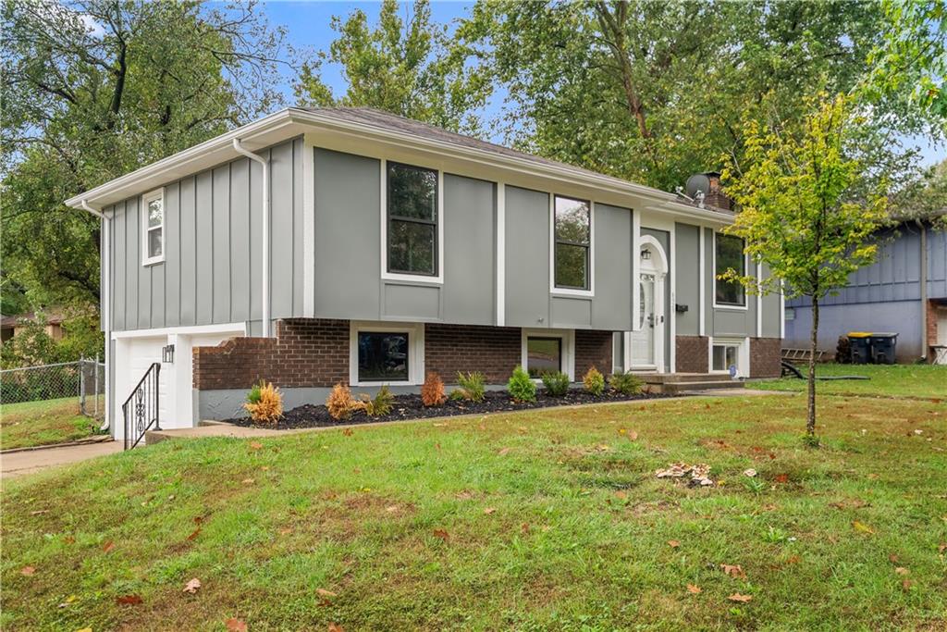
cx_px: 474
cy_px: 316
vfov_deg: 41.1
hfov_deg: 58.7
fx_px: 842
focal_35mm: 32
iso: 100
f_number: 6.3
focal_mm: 32
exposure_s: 1/13
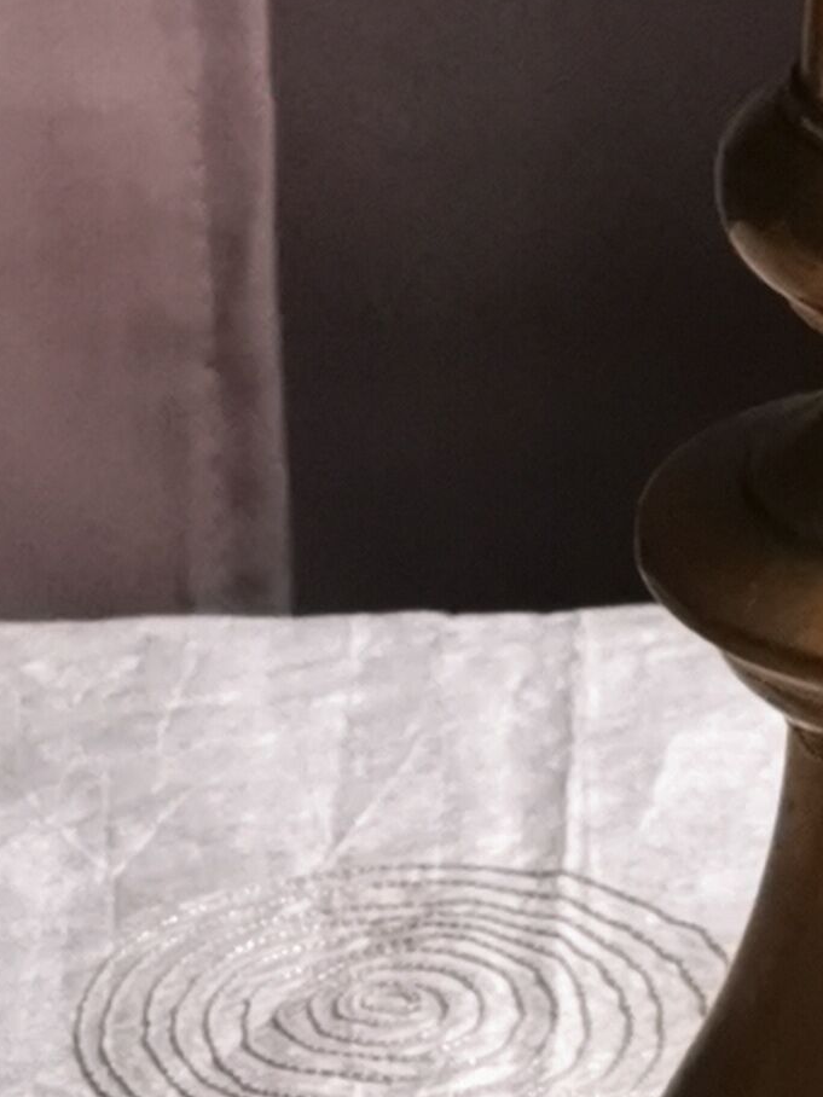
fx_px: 6625
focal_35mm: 209
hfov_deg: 7.1
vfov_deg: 9.5
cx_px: 98
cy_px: 797
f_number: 1.8
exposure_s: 1/50
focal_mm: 5.58
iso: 320
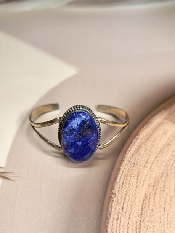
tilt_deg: -46.6
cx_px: 78
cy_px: 138
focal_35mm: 34
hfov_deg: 41.7
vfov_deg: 53.6
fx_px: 229
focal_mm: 5.7
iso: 32
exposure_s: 1/111
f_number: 1.5
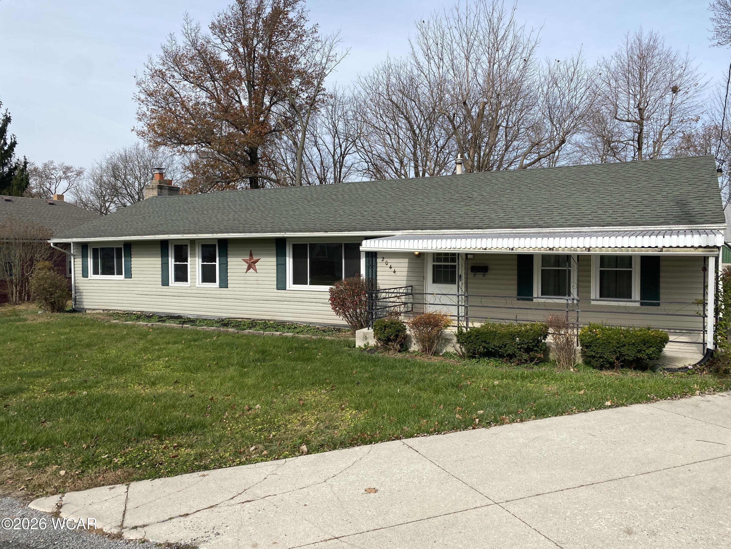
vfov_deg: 53.1
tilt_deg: -1.9
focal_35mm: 26
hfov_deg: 67.3
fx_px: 549
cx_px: 366
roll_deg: -0.2
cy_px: 274
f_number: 1.8
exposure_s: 1/2268
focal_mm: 4.25
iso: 32
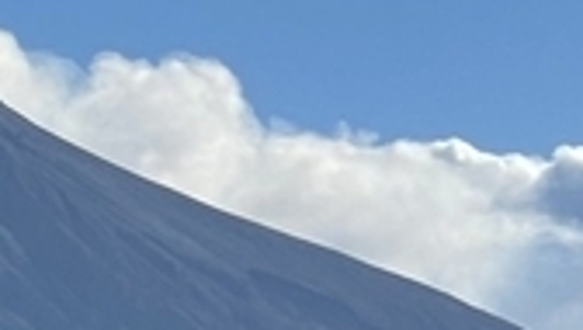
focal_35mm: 404
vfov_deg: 3.0
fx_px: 6253
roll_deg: +0.2
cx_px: -326
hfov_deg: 5.3
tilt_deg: +4.7
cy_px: 330
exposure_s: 1/2817
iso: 25
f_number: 2
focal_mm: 6
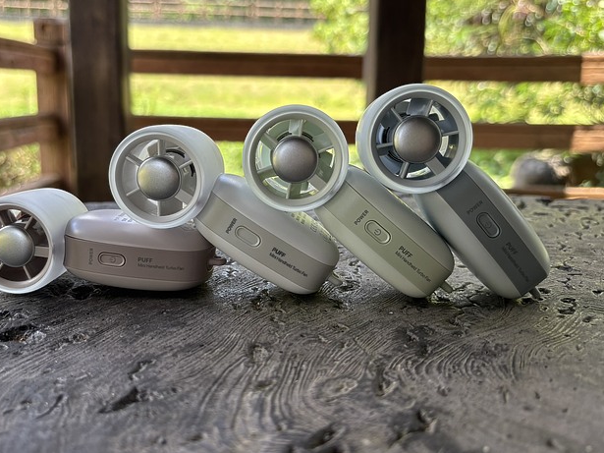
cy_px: 209
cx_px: 266
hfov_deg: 55.2
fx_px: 576
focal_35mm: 33
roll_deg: -0.6
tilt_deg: -10.4
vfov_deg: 42.9
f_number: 1.6
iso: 50
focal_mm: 5.96
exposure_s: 1/364
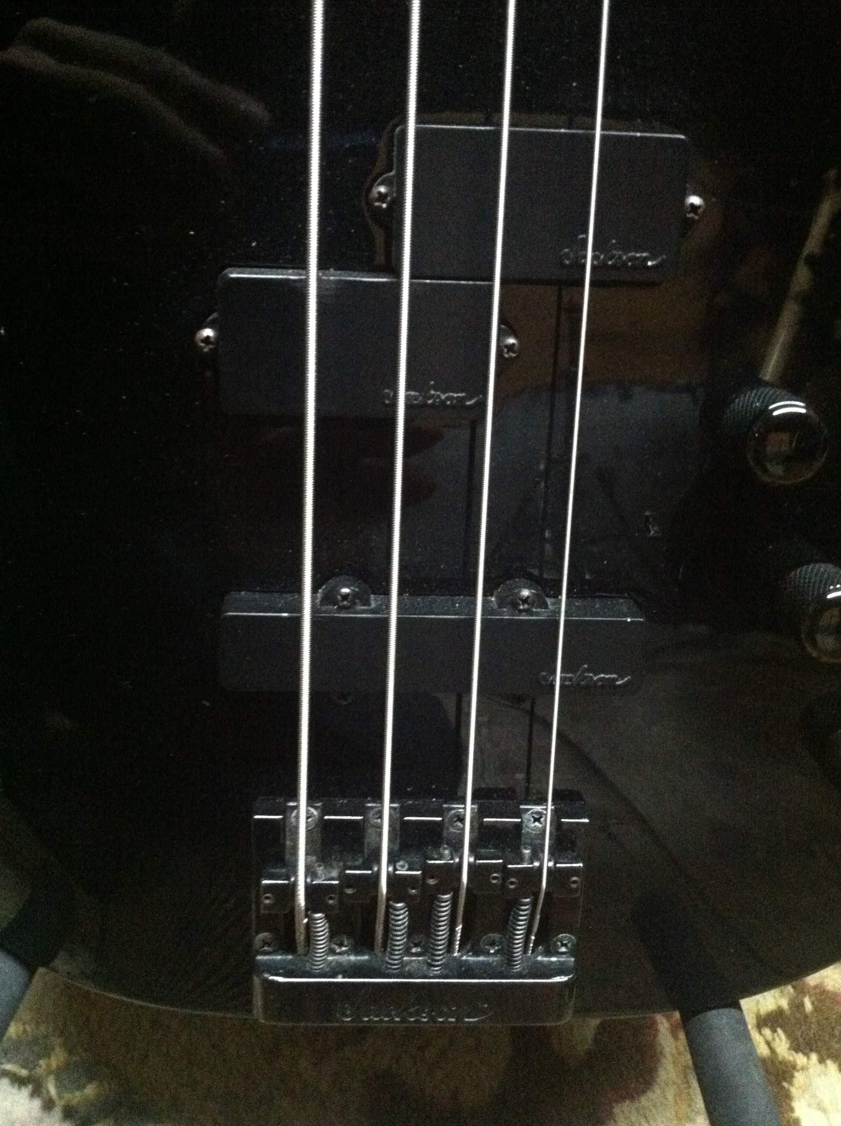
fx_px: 1137
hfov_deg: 40.6
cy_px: 563
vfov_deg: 52.7
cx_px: 420
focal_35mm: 35
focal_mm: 3.85
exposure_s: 1/15
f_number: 2.8
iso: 1000
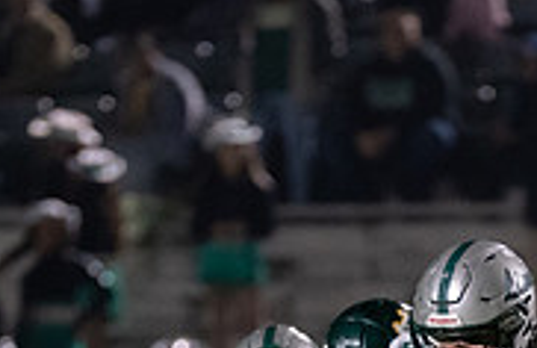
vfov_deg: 1.2
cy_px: 691
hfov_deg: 1.8
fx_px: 17039
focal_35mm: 1152
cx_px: 443
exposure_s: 1/1250
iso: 3200
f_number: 2.8
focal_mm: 200
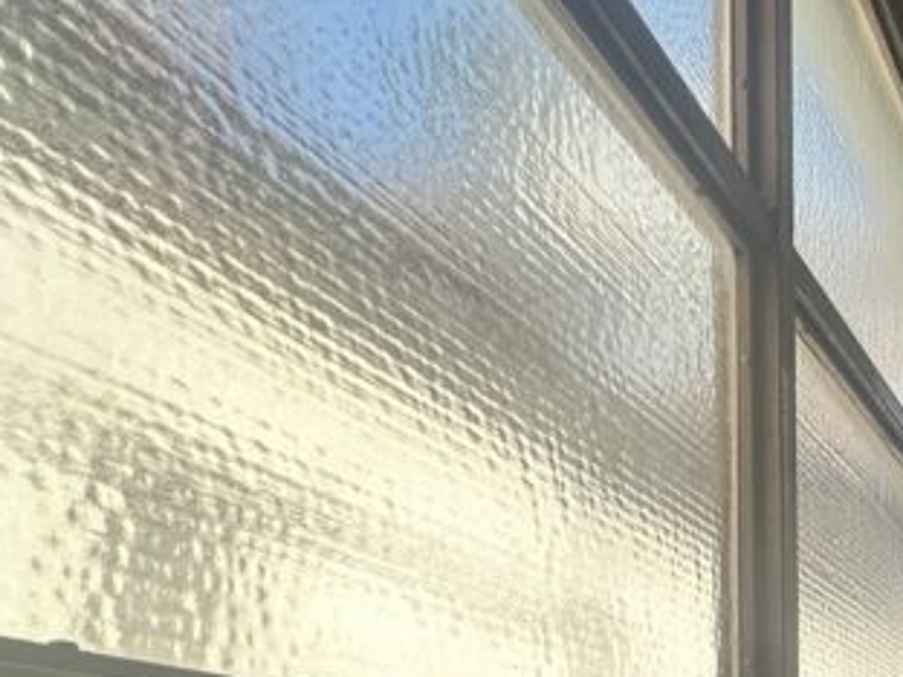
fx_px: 1200
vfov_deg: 27.1
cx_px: 1305
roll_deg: +0.4
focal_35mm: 46
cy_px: 853
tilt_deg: -0.3
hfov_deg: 28.9
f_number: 2.2
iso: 40
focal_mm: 2.22
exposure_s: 1/690
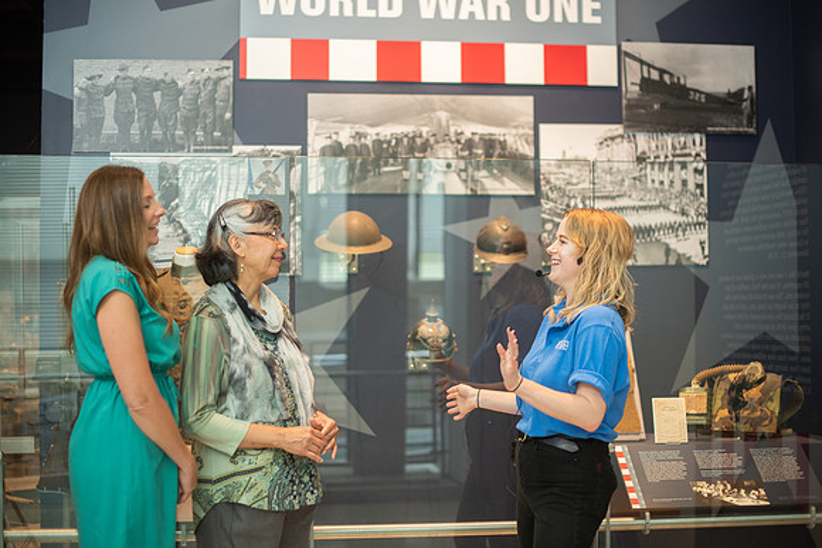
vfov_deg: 25.4
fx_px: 1218
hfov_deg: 37.3
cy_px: 275
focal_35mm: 53
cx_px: 426
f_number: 1.8
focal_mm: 50
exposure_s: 1/200
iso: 640
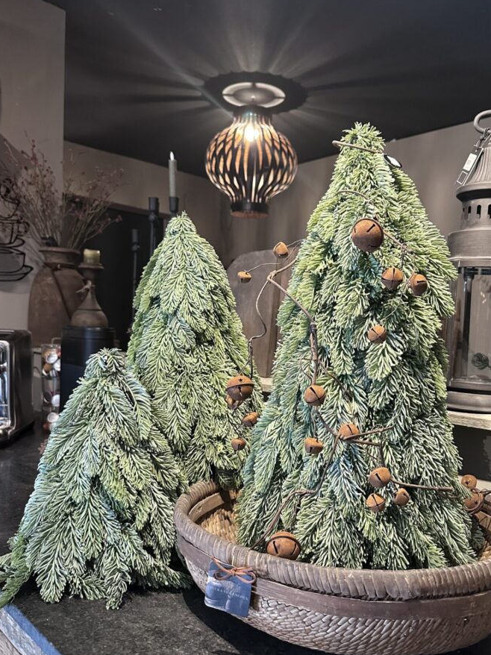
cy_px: 353
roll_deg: -1.8
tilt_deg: -3.1
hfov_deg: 49.7
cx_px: 266
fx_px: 530
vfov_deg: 63.4
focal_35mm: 28
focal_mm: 6.86
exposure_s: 1/50
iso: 500
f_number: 1.78
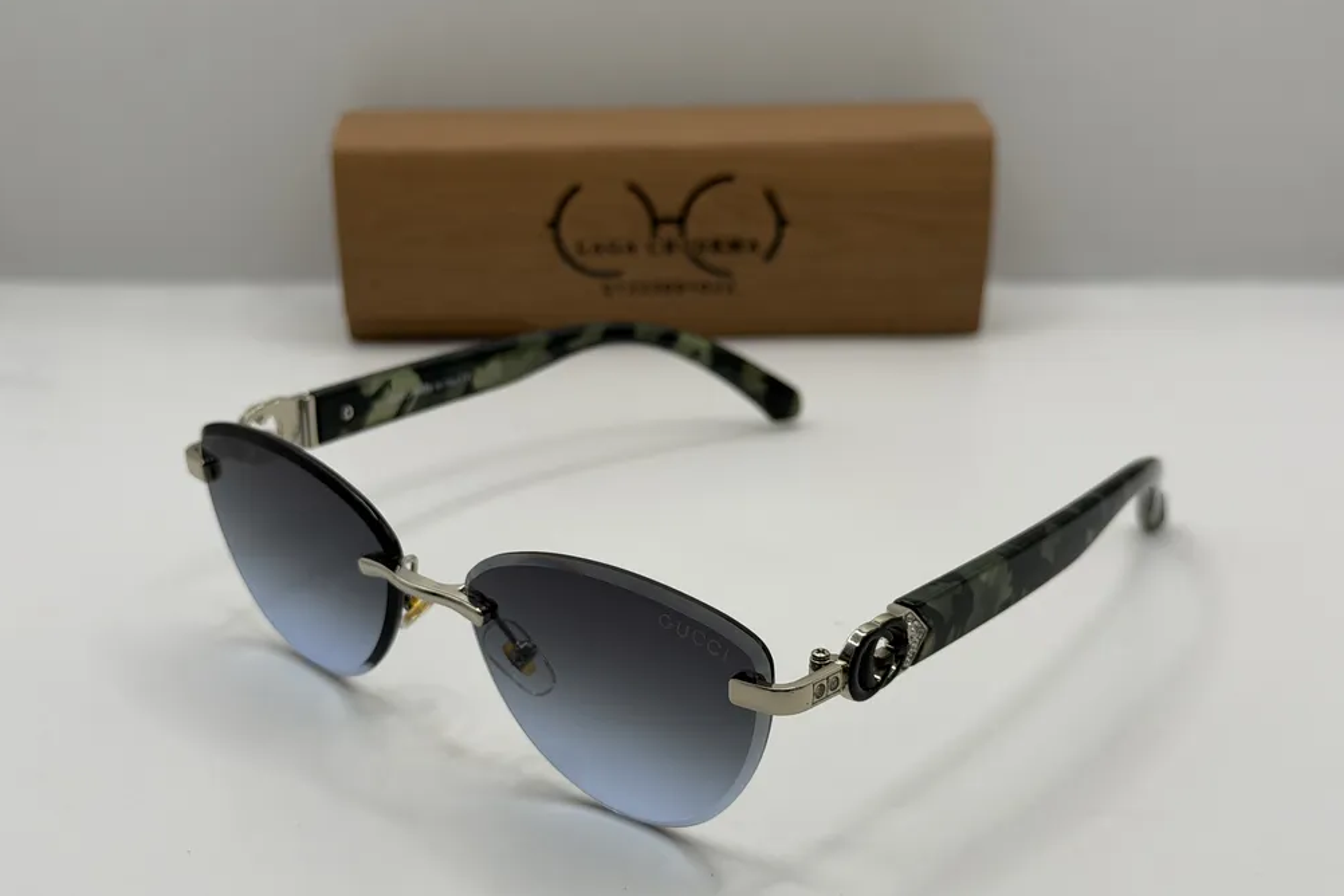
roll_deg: +1.5
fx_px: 1904
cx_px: 660
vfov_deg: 26.5
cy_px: 510
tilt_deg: -24.0
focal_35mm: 51
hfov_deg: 38.9
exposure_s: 1/541
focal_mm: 6.76
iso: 80
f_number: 1.78
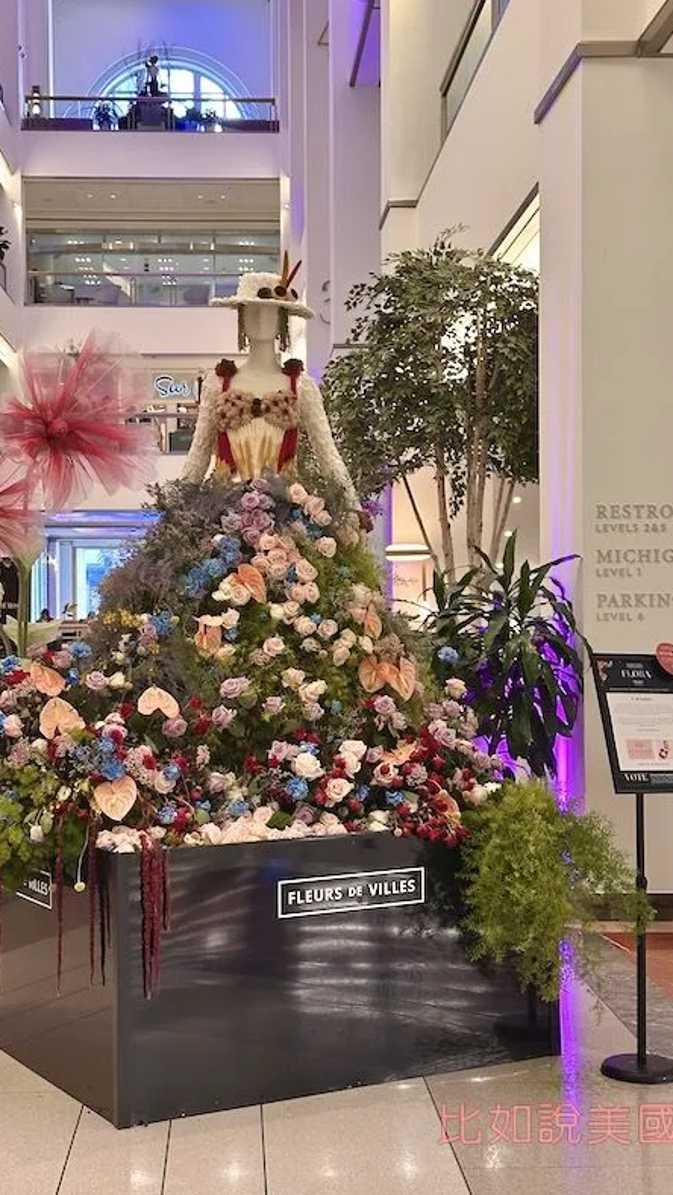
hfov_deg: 22.6
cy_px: 598
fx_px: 1681
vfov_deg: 39.2
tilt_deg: +1.1
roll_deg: -0.1
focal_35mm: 53
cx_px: 302
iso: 200
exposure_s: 1/60
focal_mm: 6.86
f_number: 1.78
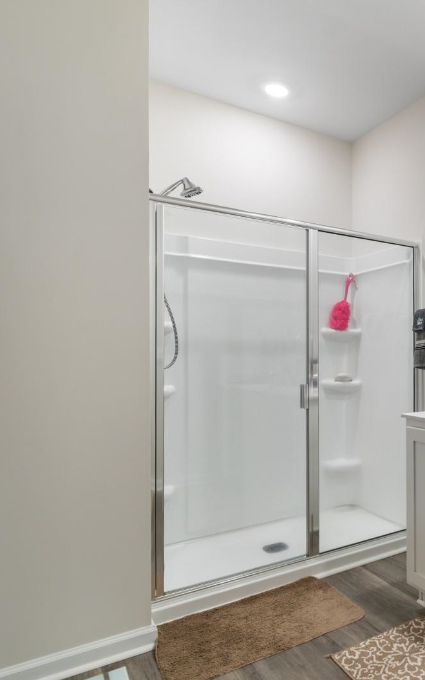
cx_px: 438
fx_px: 464
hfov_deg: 41.8
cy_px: 341
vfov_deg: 72.6
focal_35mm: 25
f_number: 4.8
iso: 100
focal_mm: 11
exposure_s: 1/5
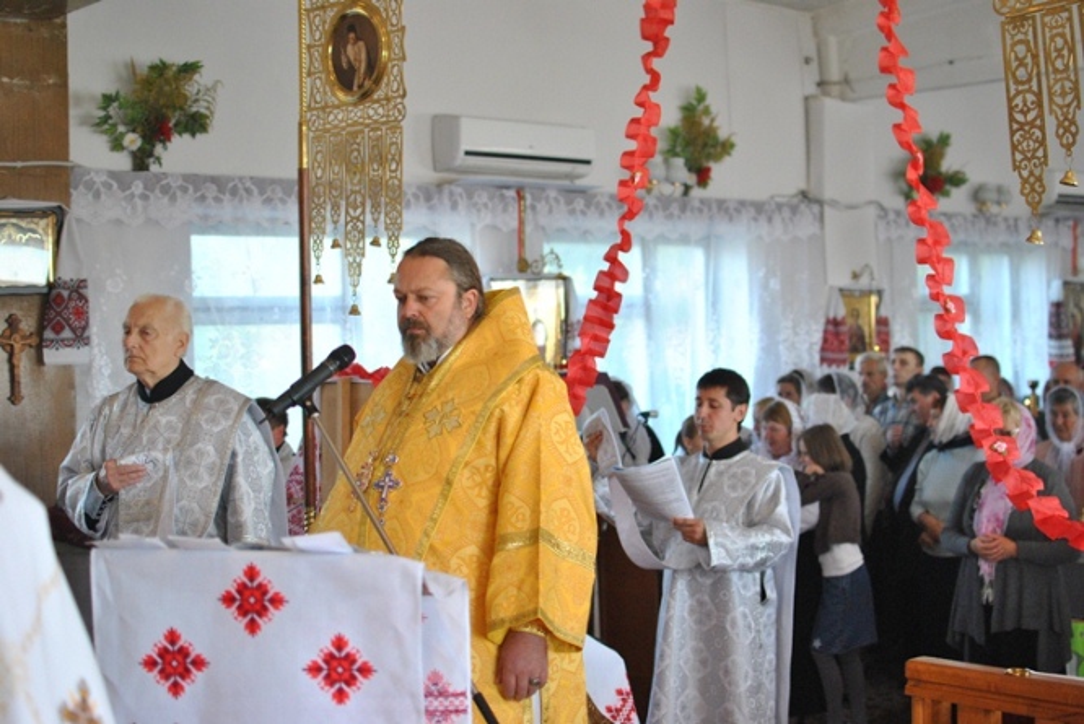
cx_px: 542
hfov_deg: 37.8
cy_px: 362
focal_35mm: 52
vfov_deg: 25.8
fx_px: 1582
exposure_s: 1/400
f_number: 2.2
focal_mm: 35
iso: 800
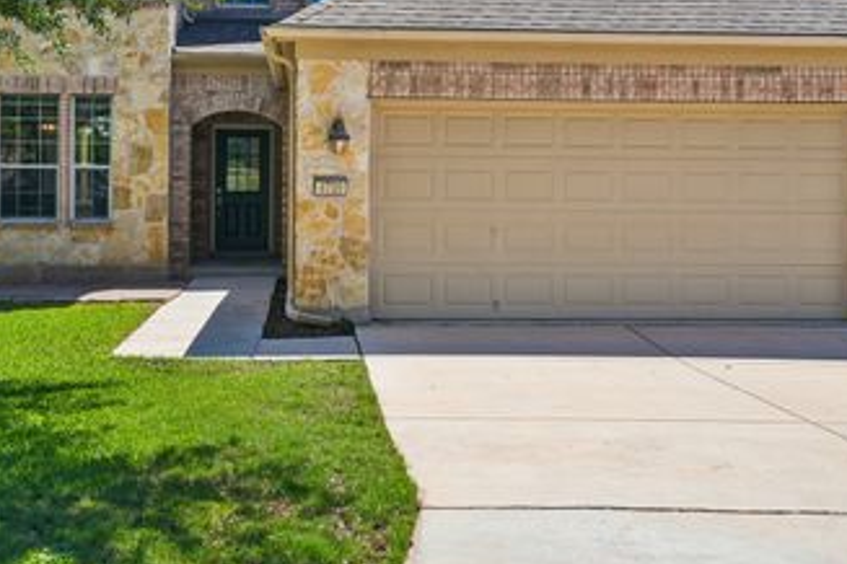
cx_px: 412
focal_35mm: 52
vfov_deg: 25.7
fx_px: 1223
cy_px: 151
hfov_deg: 38.2
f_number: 8
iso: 200
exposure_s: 1/500
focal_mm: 34
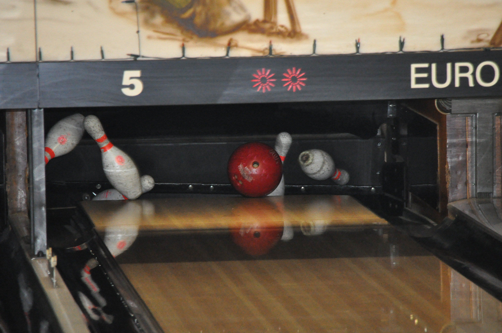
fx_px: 5640
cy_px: 166
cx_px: 251
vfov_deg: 3.4
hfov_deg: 5.1
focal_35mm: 405
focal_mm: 270
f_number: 6.3
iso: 3200
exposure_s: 1/160
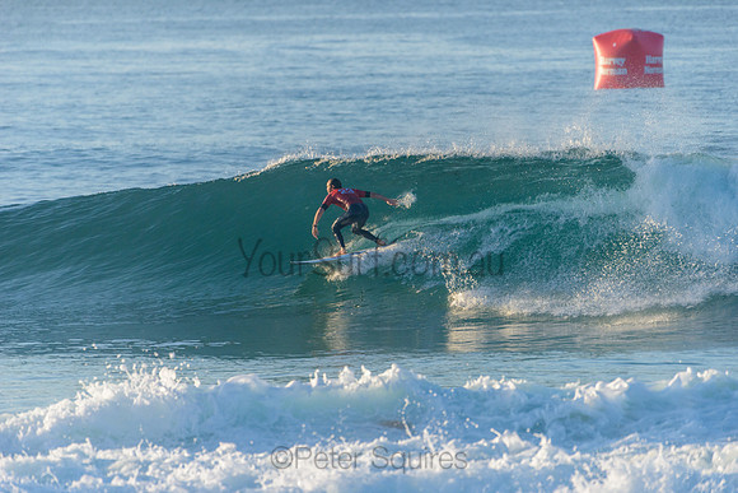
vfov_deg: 2.8
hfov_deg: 4.1
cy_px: 246
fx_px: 10252
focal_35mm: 500
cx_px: 369
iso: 400
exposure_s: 1/2000
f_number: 5.6
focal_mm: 500
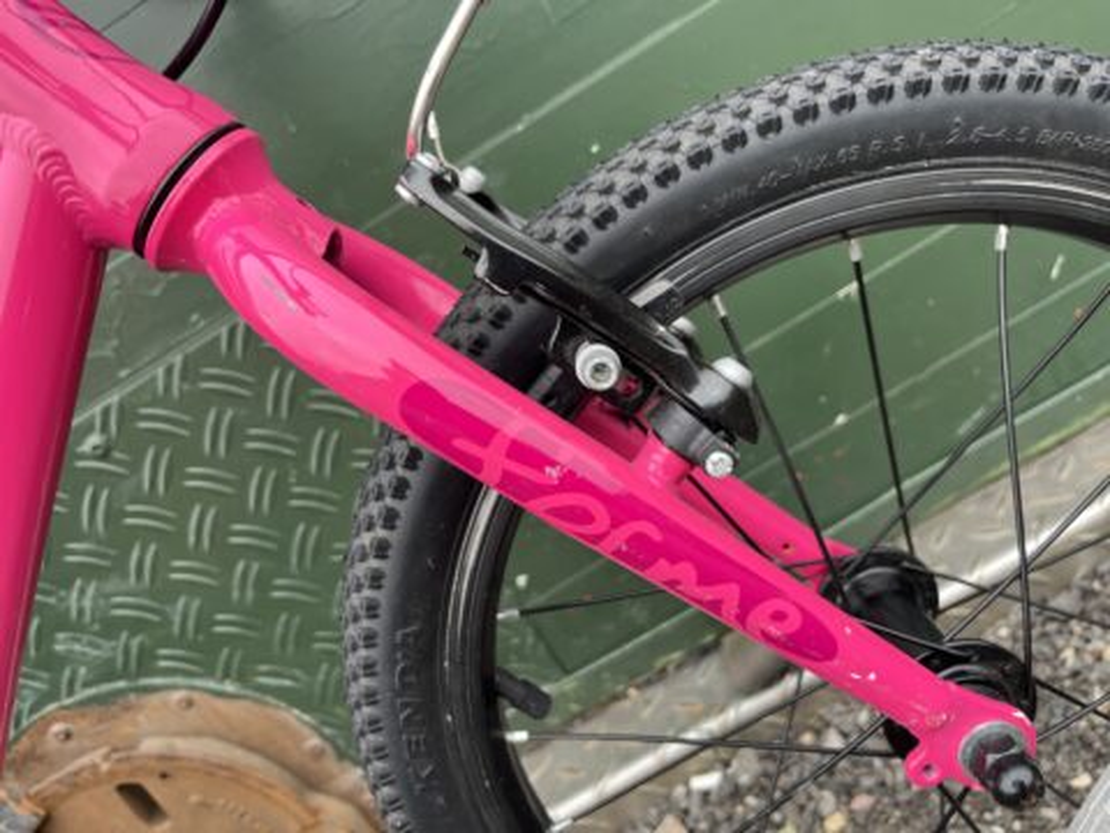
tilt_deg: -14.6
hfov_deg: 67.3
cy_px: 416
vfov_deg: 53.1
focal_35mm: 26
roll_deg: +35.0
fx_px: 834
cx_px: 555
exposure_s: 1/230
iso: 40
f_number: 1.6
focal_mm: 5.1
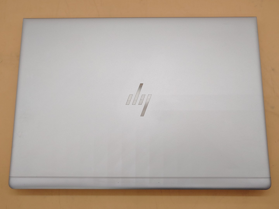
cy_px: 104
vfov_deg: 45.4
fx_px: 250
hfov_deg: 58.4
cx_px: 140
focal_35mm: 31
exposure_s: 1/293
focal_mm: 4.36
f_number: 1.8
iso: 50
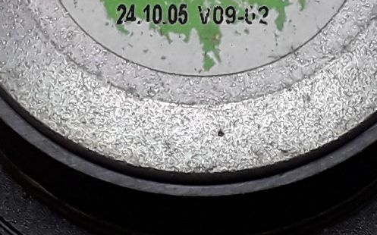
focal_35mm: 59
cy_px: -19
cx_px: 176
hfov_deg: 34.6
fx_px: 606
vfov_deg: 21.0
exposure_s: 1/50
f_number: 1.9
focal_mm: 3.6
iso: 100
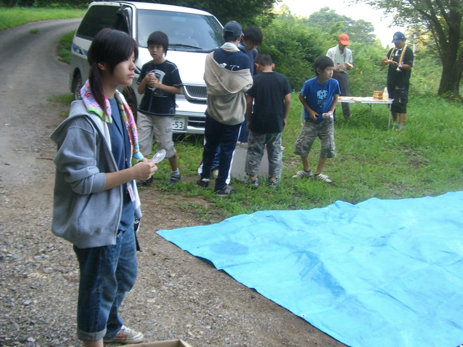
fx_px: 722
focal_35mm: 54
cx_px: 234
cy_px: 139
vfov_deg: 27.0
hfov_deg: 35.6
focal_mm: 6.2
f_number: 2.7
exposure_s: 1/125
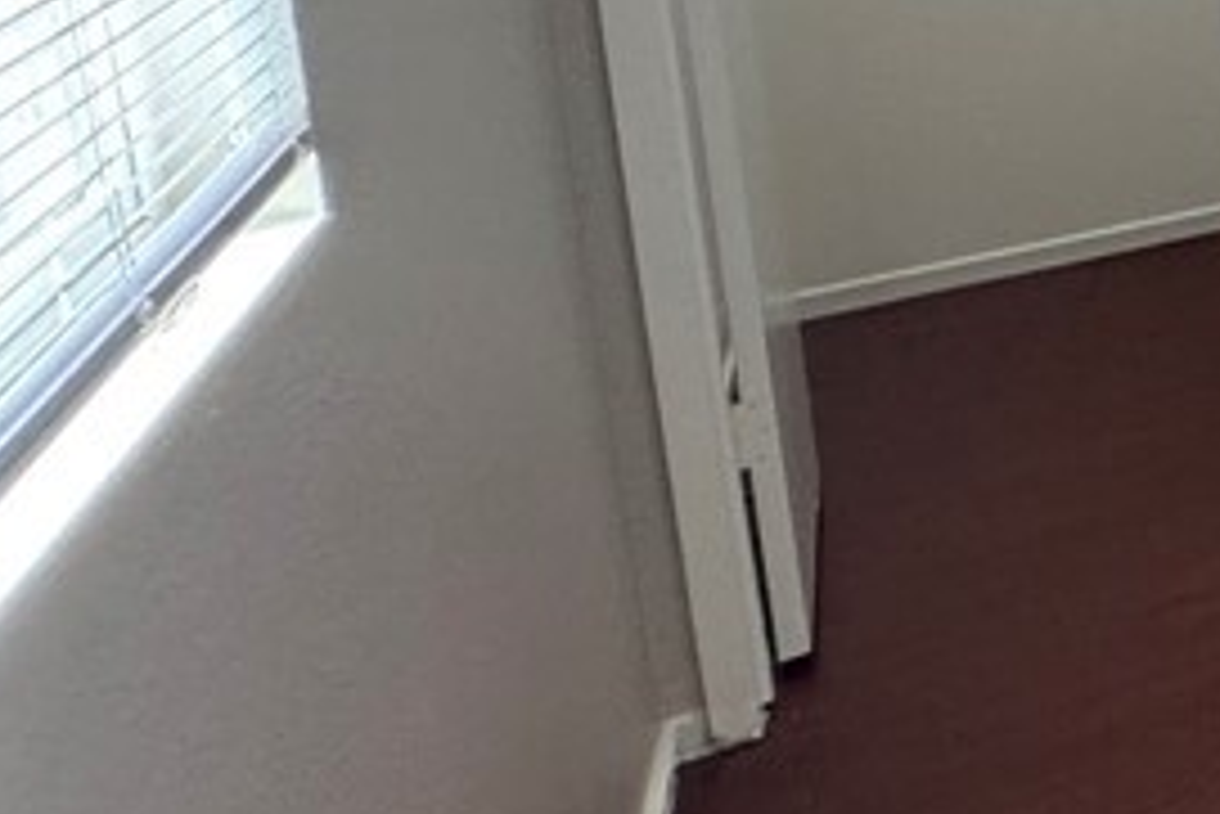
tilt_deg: -7.1
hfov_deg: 21.3
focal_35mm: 55
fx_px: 1865
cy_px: -238
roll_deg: +2.4
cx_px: 2264
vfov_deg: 22.2
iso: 200
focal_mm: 2.22
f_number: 2.2
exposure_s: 1/120
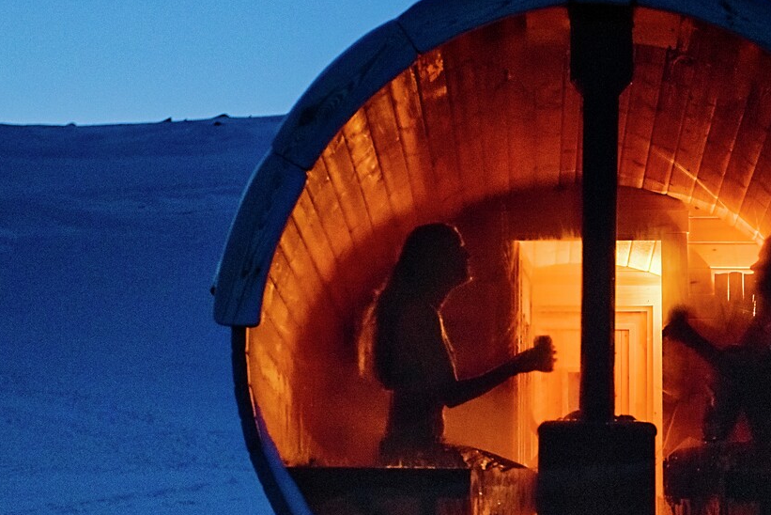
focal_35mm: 145
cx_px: 568
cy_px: 337
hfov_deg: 14.1
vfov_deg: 9.5
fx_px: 3106
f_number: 2.8
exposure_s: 1/15
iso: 1250
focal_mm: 62
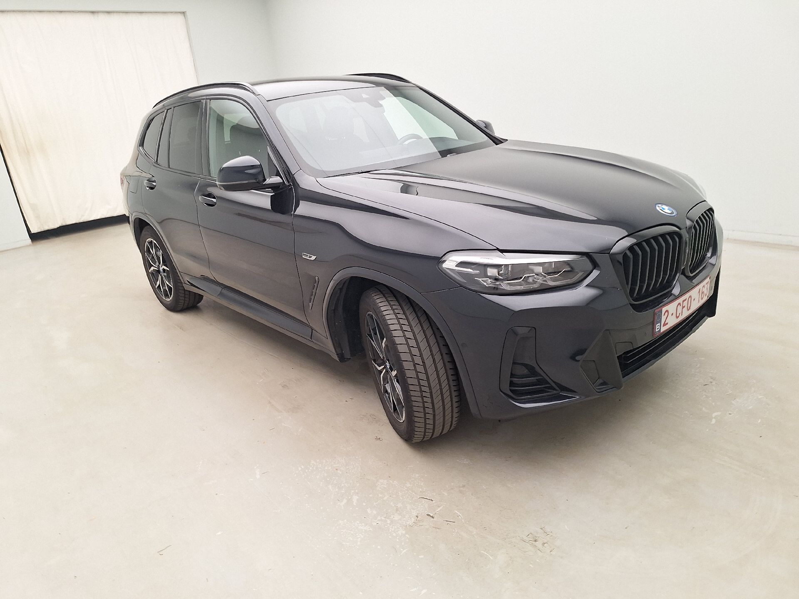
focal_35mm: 23
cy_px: 300
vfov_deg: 58.9
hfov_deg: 73.9
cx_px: 400
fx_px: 531
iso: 64
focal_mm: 5.54
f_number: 1.8
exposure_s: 1/100
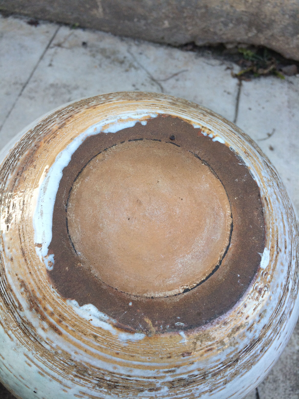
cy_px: 200
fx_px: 334
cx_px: 150
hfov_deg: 48.2
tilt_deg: -60.2
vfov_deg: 61.7
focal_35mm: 29
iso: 40
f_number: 2.2
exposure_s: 1/100
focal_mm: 4.15
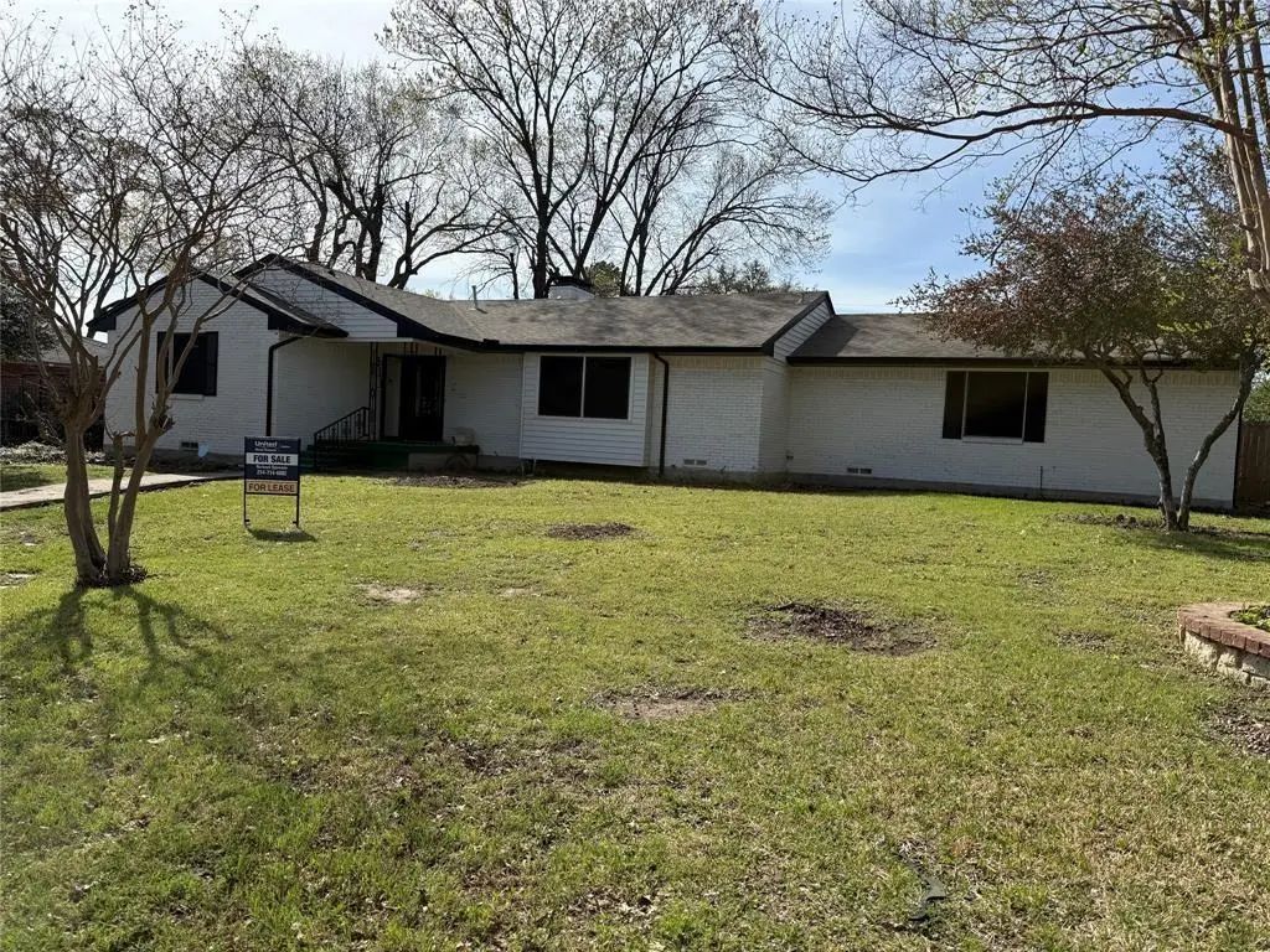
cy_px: 476
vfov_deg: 56.8
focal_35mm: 24
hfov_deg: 71.6
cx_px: 635
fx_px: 881
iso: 80
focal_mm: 6.76
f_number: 1.78
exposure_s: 1/4975
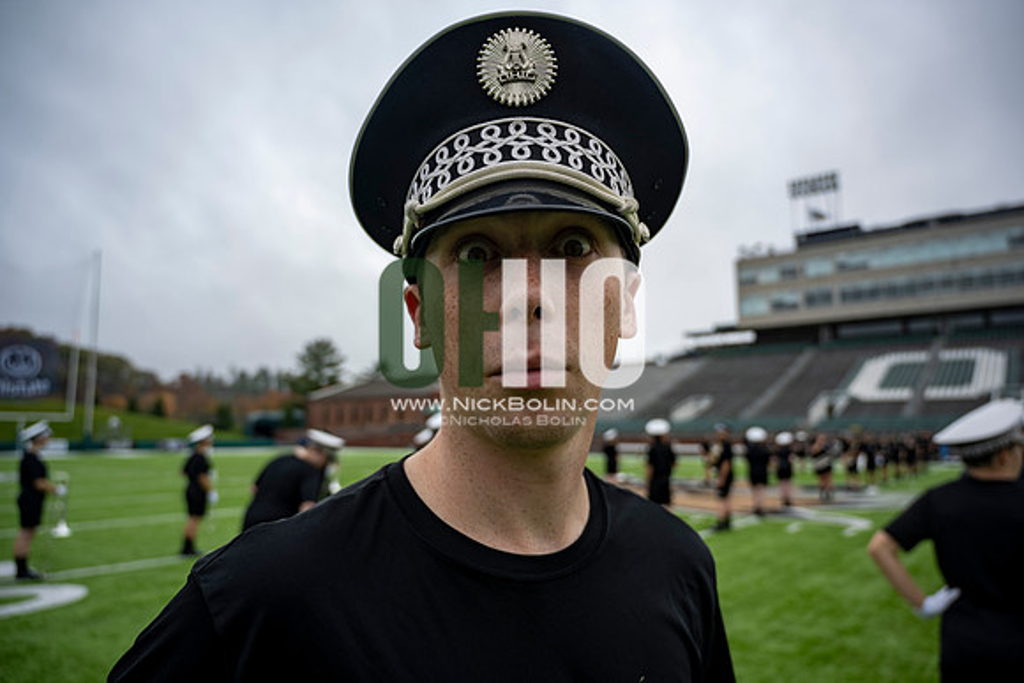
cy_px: 342
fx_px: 683
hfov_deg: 73.7
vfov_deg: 53.2
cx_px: 512
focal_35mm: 24
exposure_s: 1/200
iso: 50
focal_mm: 24
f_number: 4
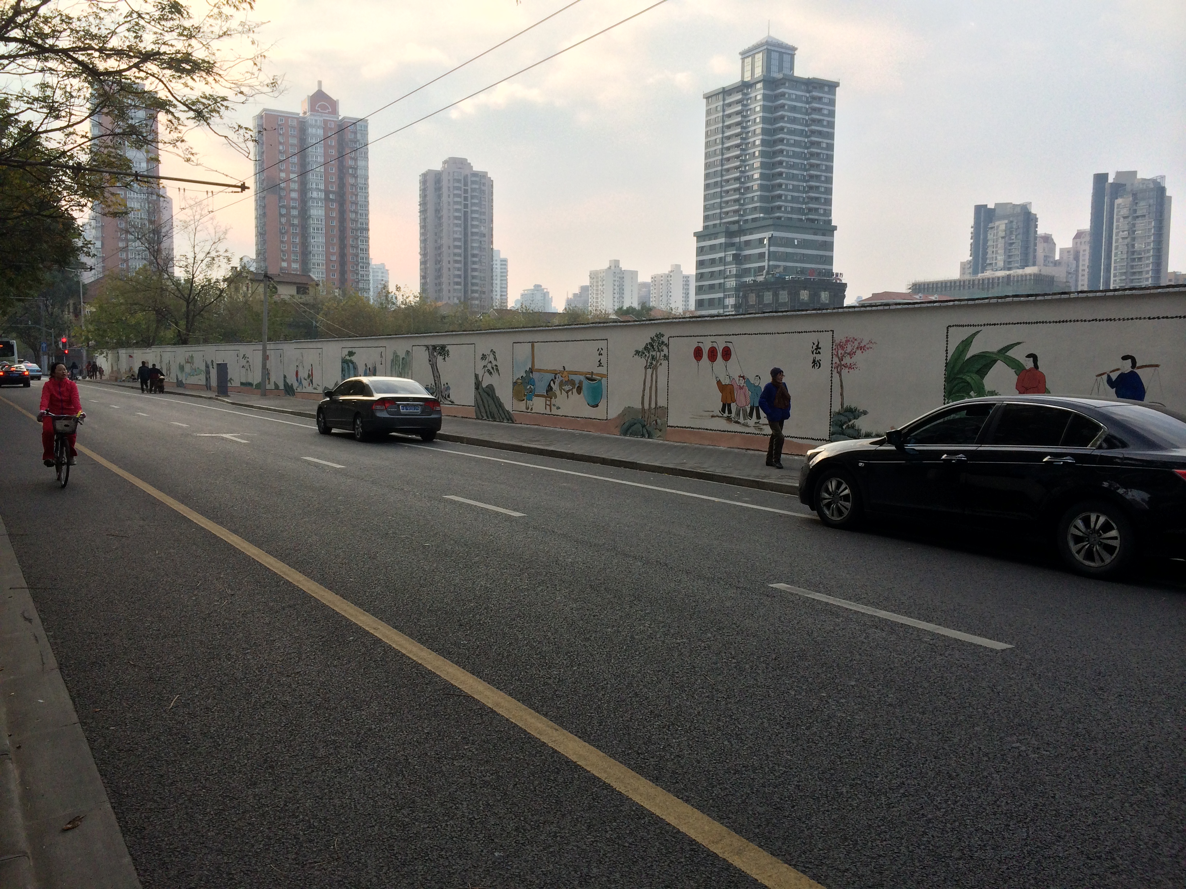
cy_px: 444
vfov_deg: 46.8
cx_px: 593
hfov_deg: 60.0
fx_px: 1028
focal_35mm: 30
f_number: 2.2
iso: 32
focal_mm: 4.12
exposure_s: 1/612
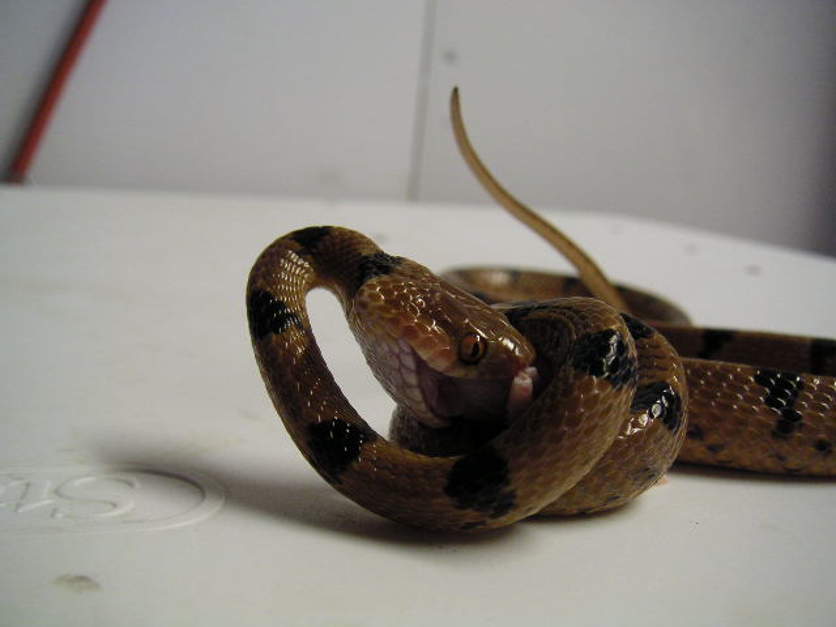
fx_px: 918
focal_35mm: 38
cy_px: 314
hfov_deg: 49.0
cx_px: 418
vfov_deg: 37.7
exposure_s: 1/10
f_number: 2.8
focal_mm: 6
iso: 100
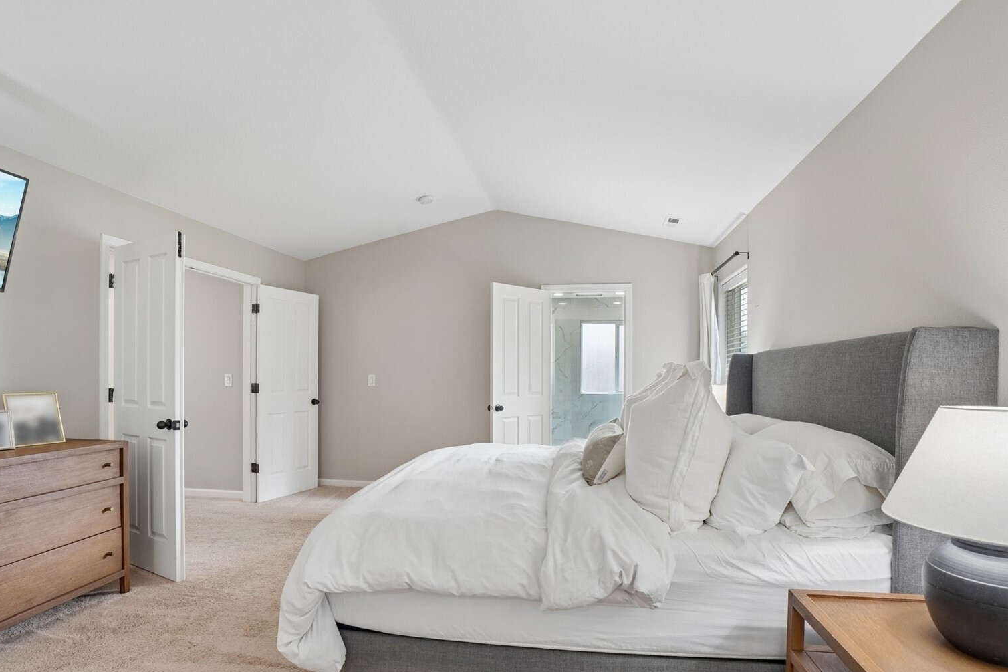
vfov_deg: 67.2
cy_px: 372
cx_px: 506
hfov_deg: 90.0
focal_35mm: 18
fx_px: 504
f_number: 8
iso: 400
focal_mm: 16
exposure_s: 1/13
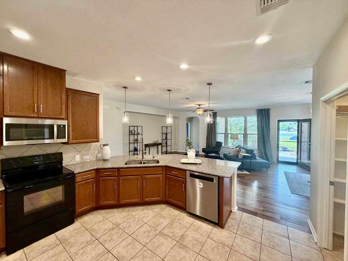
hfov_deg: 102.1
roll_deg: -0.2
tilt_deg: -0.2
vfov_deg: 85.7
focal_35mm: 14
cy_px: 130
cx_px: 174
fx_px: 141
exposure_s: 1/120
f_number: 2.2
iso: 250
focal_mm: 2.22
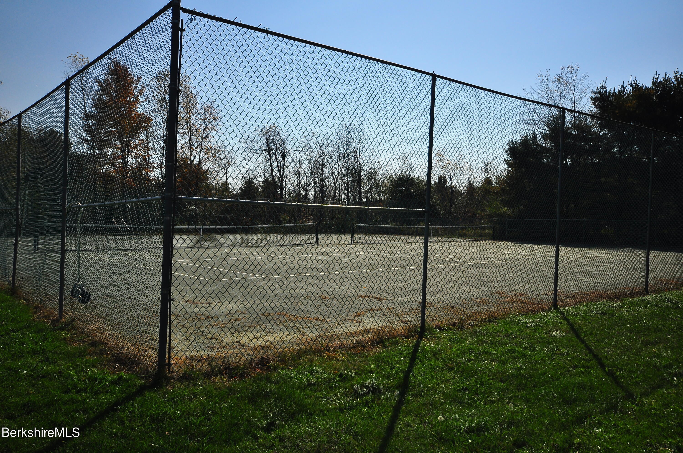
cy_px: 226
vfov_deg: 43.5
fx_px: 568
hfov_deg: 62.0
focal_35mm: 30
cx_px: 342
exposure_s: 1/4000
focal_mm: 20
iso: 320
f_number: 5.6
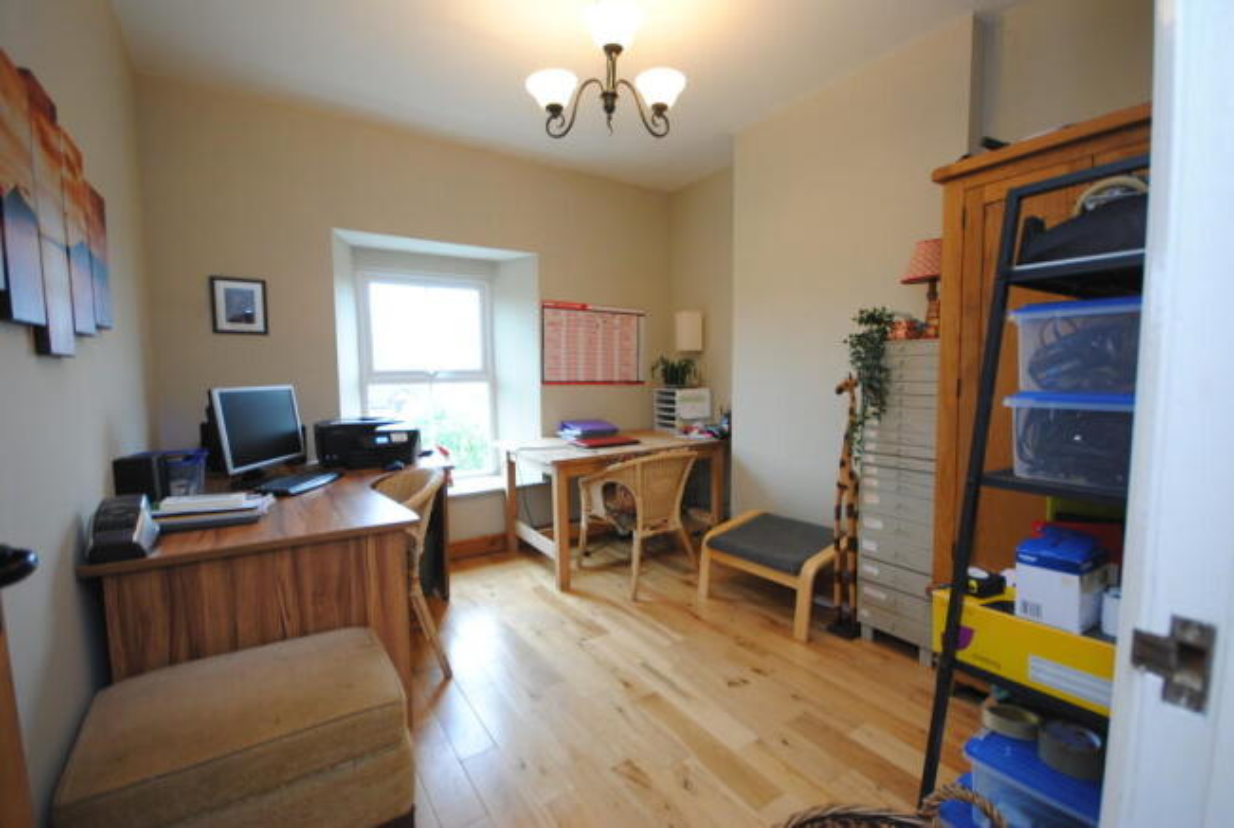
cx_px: 617
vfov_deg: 77.6
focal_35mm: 15
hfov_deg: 100.3
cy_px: 414
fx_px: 515
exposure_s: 1/15
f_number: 4
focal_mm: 10
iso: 400
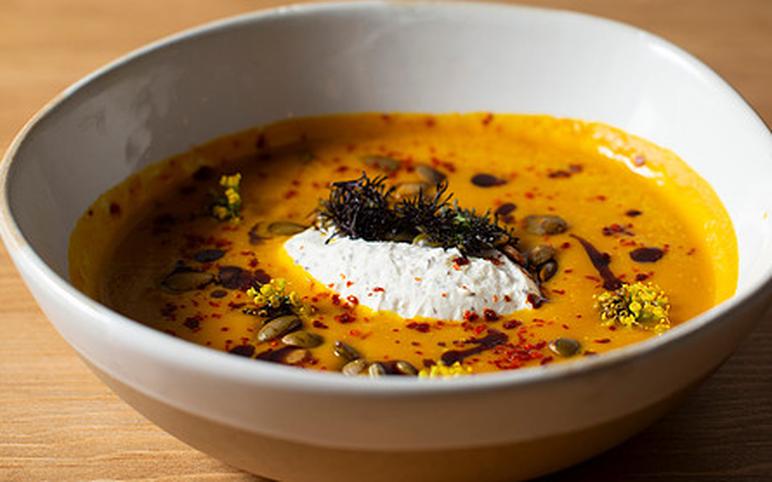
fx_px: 1599
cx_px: 413
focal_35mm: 76
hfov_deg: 27.1
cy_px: 227
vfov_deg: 17.2
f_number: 4
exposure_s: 1/200
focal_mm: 50
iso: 200
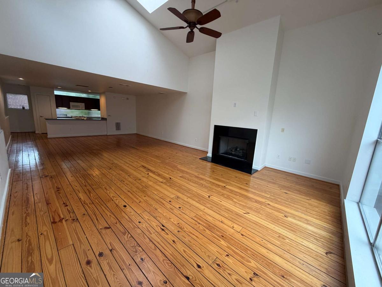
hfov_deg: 102.1
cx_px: 191
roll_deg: -2.8
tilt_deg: -10.7
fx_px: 154
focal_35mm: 14
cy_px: 144
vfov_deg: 85.7
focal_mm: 2.22
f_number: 2.2
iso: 200
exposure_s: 1/121
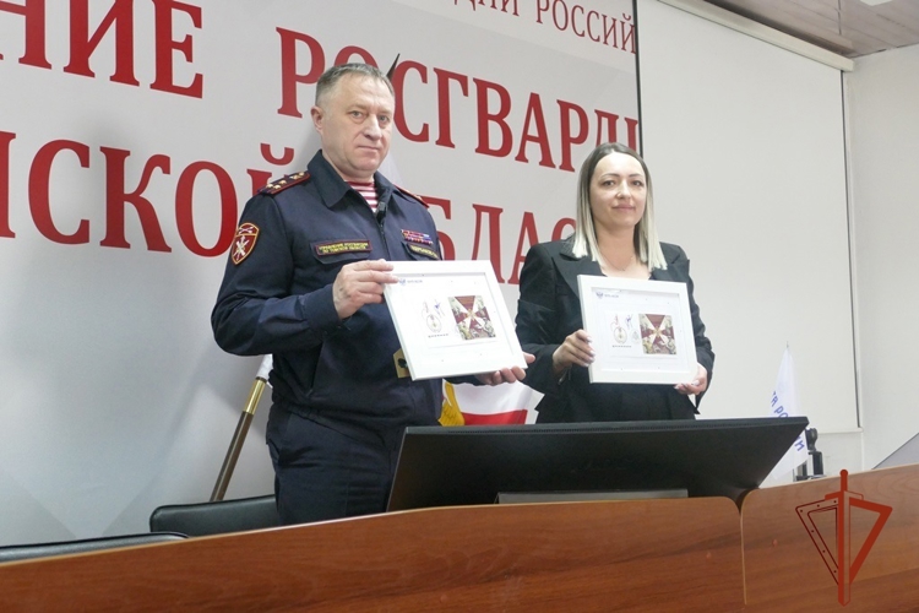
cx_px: 460
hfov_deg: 37.5
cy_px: 306
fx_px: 1353
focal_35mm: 53
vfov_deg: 25.5
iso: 1600
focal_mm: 19.47
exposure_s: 1/60
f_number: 3.4
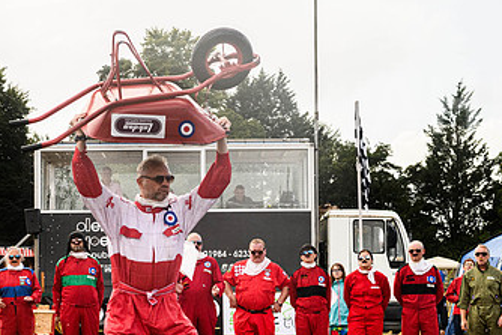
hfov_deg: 18.4
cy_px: 255
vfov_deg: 12.3
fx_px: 1548
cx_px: 165
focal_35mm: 111
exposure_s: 1/2500
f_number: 6.3
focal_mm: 40
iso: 640
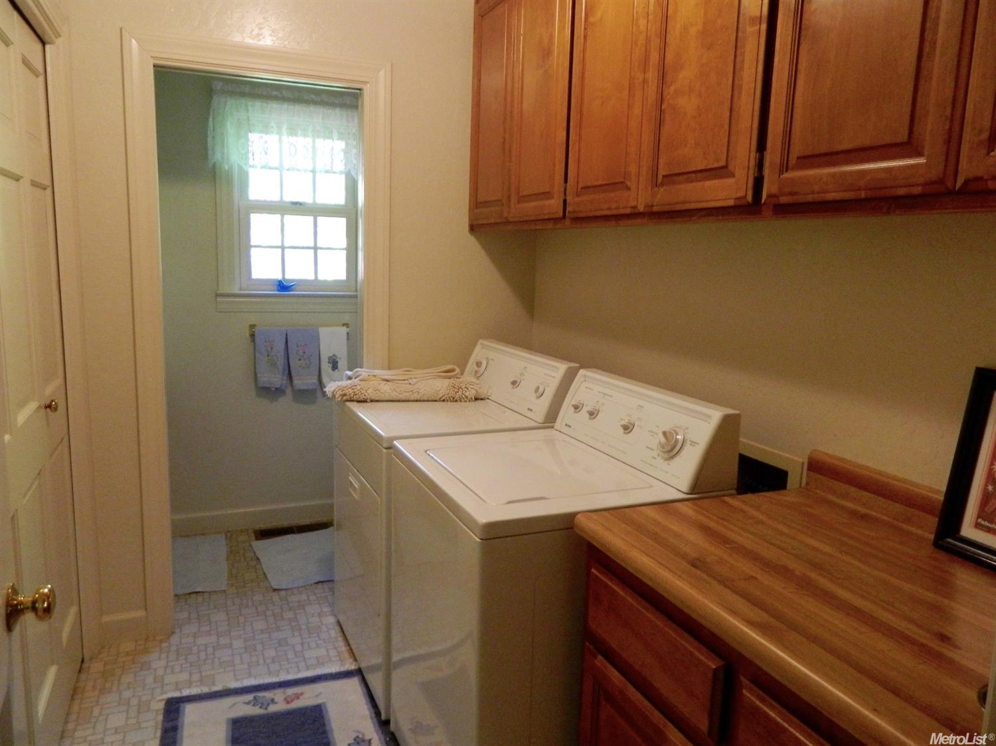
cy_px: 373
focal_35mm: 25
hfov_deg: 69.4
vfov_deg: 54.9
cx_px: 498
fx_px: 719
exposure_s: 1/30
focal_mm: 4.5
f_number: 3.1
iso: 360
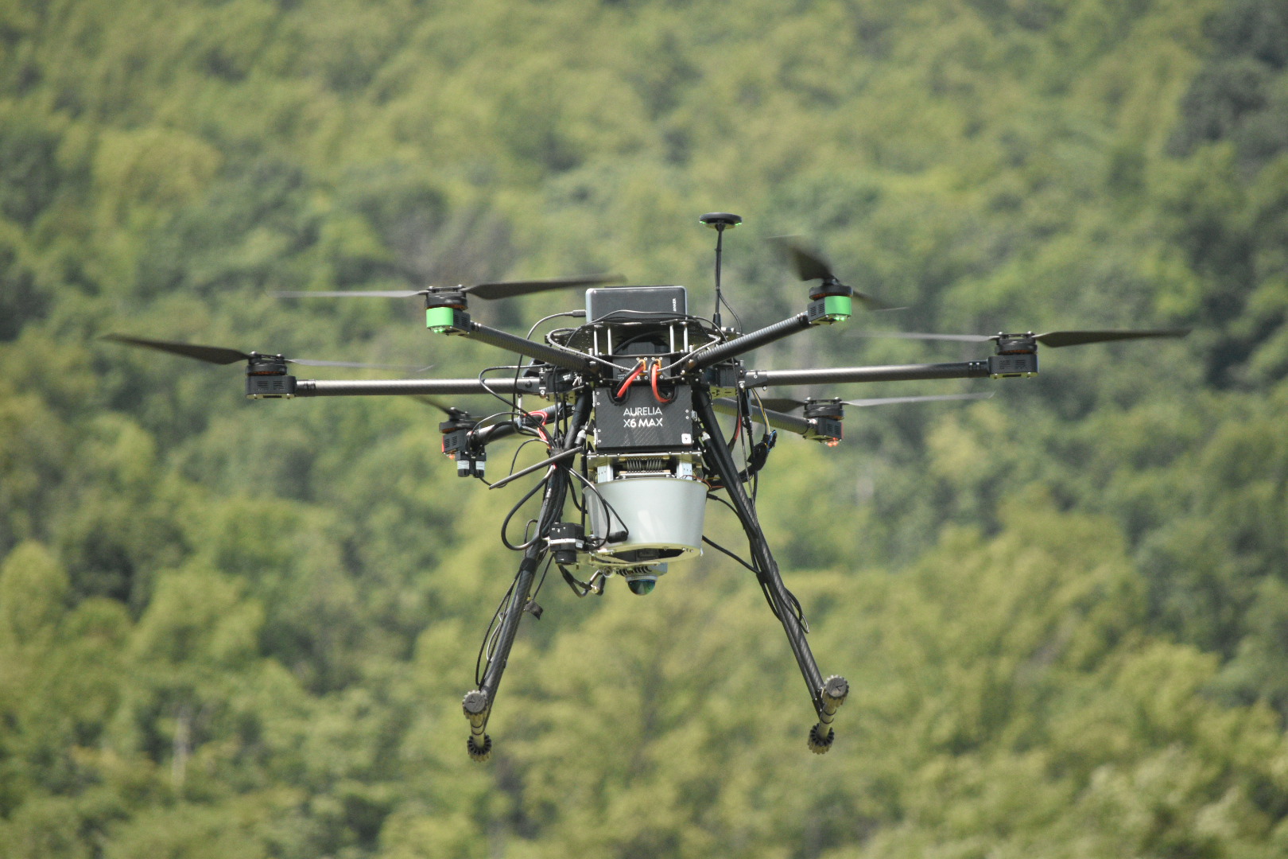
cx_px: 644
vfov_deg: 4.6
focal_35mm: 300
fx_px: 10732
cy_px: 430
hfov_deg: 6.9
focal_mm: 200
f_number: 5.6
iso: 2000
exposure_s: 1/1250
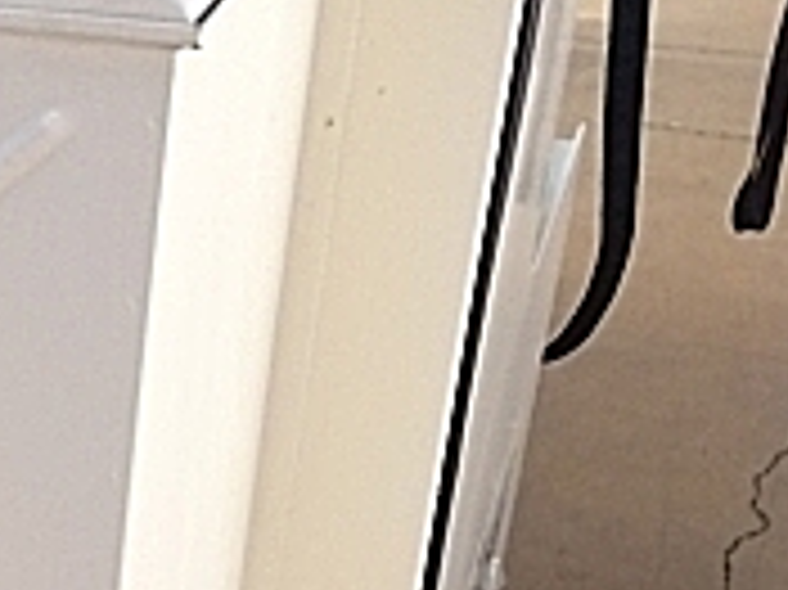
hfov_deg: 16.4
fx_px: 2411
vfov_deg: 13.7
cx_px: -500
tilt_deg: -28.8
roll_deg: +2.3
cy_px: 590
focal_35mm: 106
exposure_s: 1/40
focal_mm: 4.15
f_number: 2.2
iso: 40
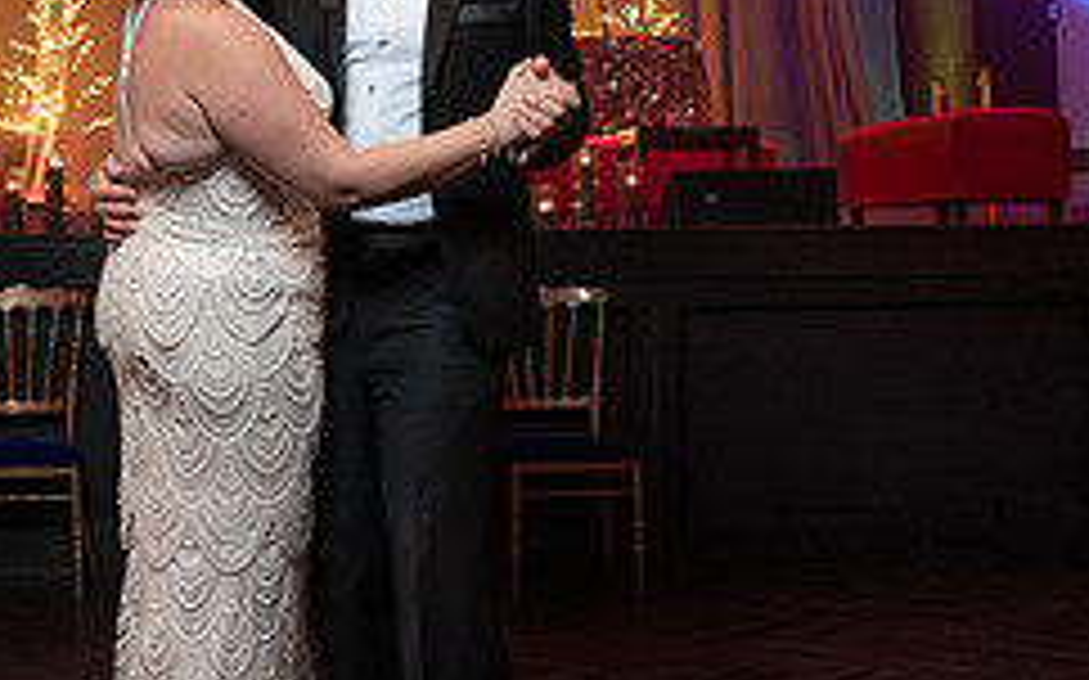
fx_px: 2136
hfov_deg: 28.1
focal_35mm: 72
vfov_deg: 17.9
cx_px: 232
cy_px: 115
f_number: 4
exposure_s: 1/100
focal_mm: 28
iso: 2000
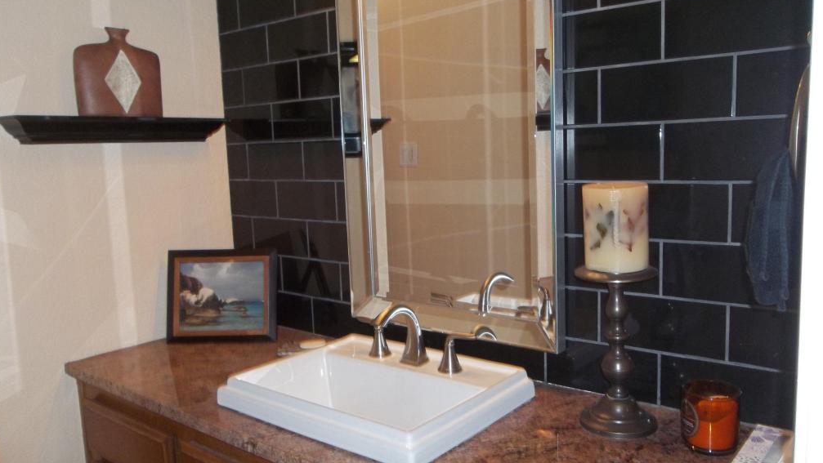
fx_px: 655
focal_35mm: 30
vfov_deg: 39.0
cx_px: 415
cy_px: 242
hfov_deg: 64.3
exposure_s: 1/30
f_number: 3.5
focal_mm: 4.9
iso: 160
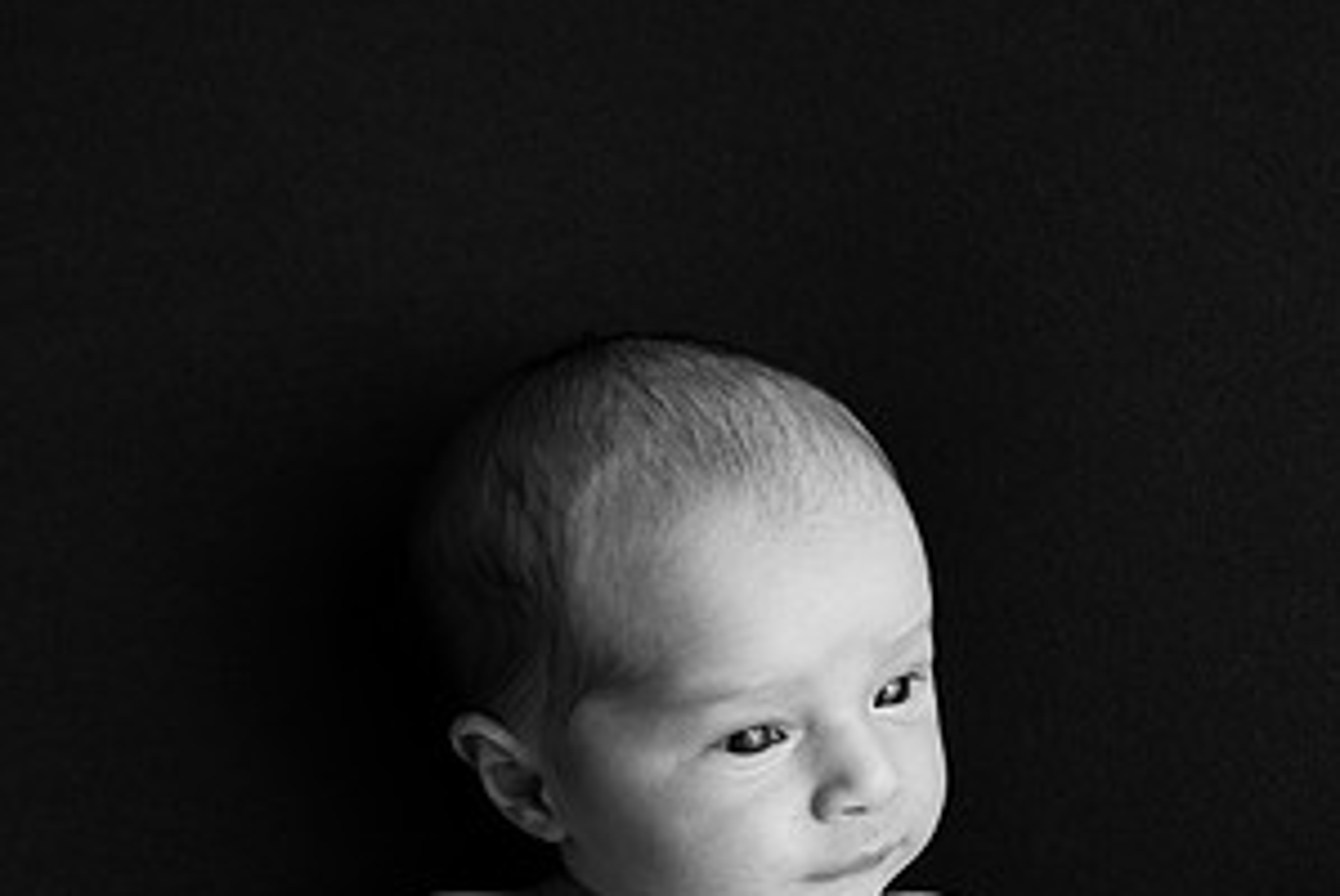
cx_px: 654
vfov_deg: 14.6
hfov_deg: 21.9
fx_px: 3465
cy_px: 804
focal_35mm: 93
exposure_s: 1/160
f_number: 3.5
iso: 320
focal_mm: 48
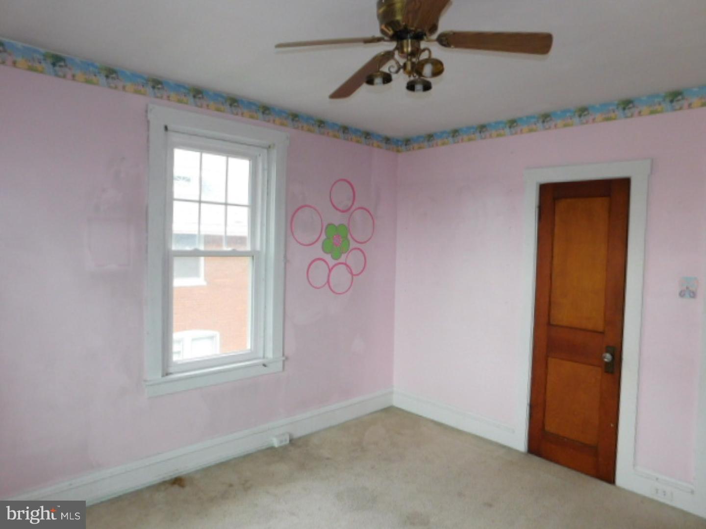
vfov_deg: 58.9
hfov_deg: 73.9
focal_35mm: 23
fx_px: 469
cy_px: 264
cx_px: 353
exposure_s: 1/30
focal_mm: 4
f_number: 3
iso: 220
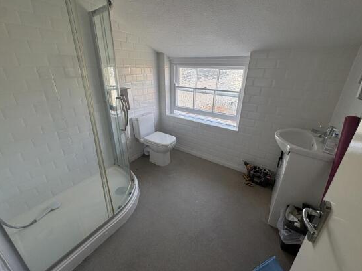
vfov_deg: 81.7
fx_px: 157
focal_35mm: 15
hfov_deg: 98.2
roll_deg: +0.0
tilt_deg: -21.5
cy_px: 129
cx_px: 181
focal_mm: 2.22
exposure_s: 1/204
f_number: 2.2
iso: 50
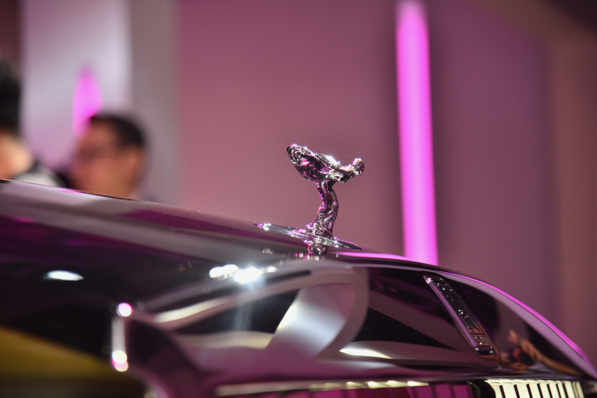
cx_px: 298
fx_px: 1990
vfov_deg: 11.4
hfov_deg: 17.1
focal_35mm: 120
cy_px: 199
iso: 640
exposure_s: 1/125
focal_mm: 120
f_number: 4
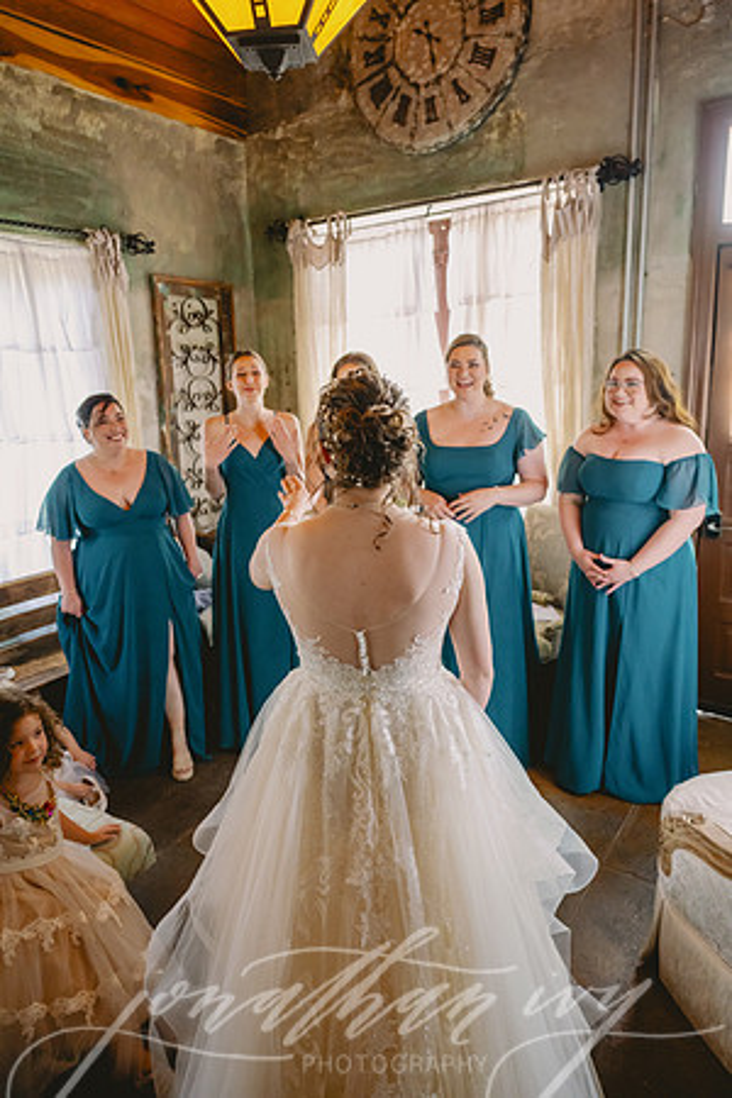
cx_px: 366
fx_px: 732
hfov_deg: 53.1
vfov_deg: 73.7
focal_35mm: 24
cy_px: 549
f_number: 3.5
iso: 3200
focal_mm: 24
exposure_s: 1/250
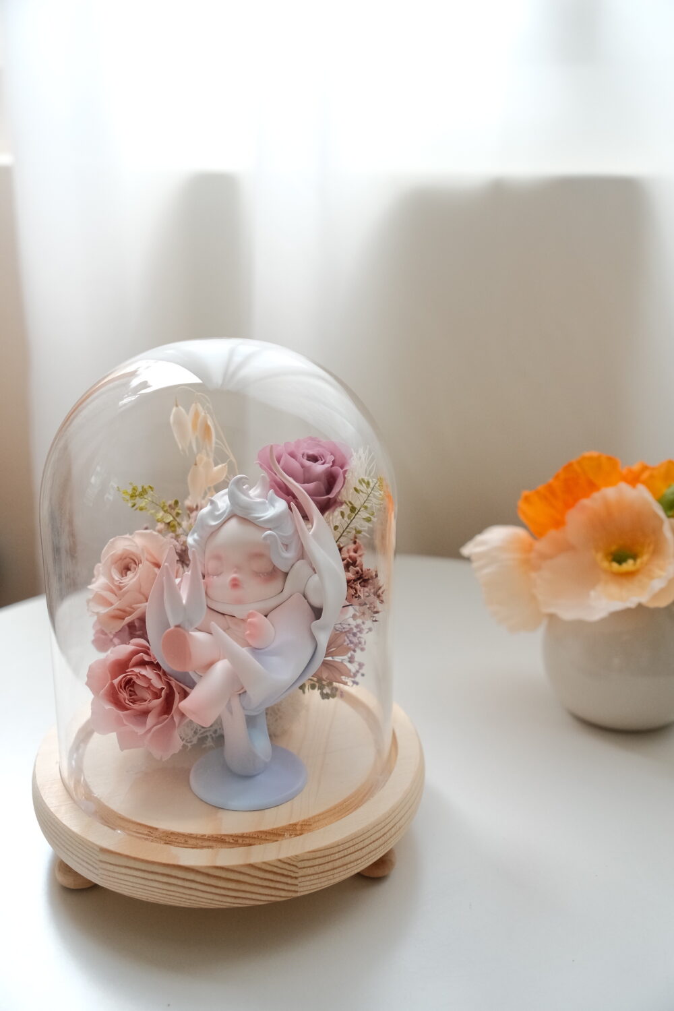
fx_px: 1067
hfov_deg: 35.1
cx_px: 337
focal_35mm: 38
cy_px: 506
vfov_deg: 50.7
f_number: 3.6
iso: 2000
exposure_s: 1/400
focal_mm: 25.4
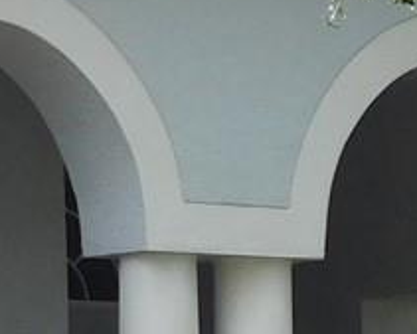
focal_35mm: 333
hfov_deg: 5.7
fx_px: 4112
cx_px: -443
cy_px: 271
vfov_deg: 4.6
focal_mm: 8
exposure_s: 1/400
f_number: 3.7
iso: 125
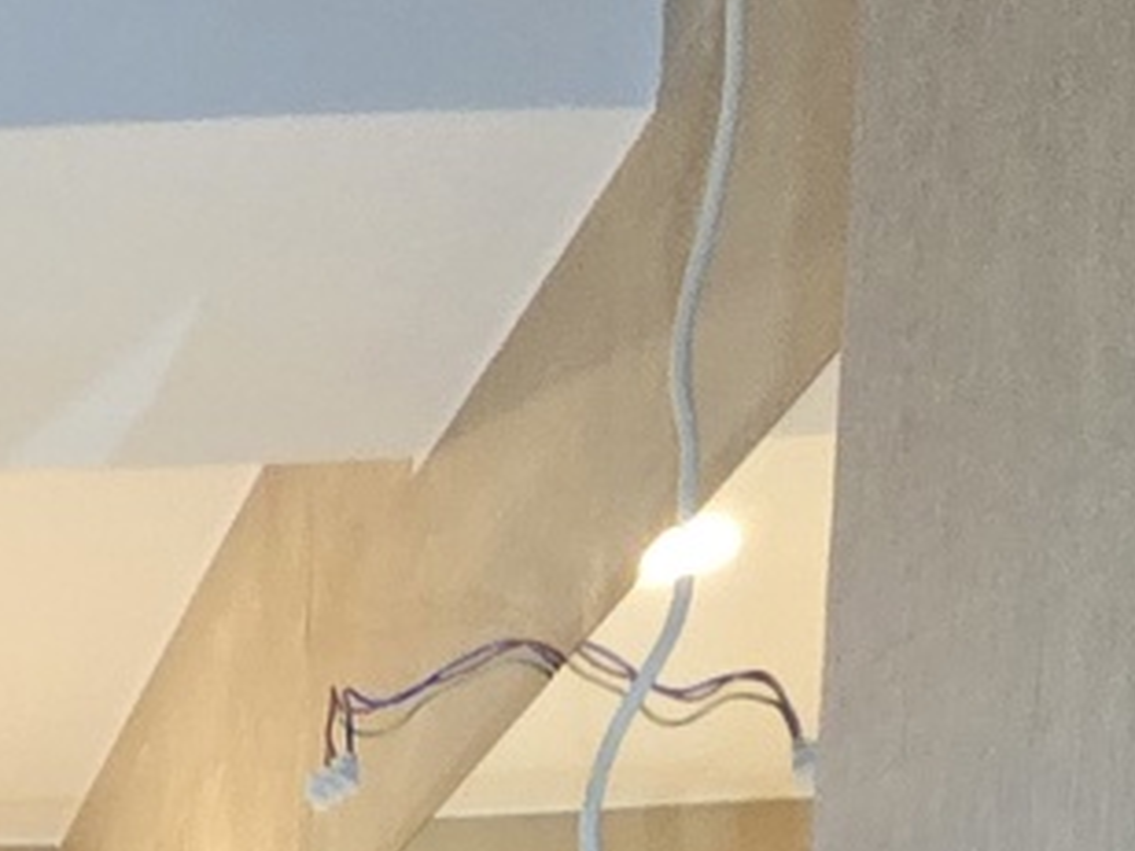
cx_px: -800
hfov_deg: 19.3
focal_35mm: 81
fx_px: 2656
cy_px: 2174
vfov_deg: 12.8
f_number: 2.2
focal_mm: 2.2
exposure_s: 1/60
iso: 640
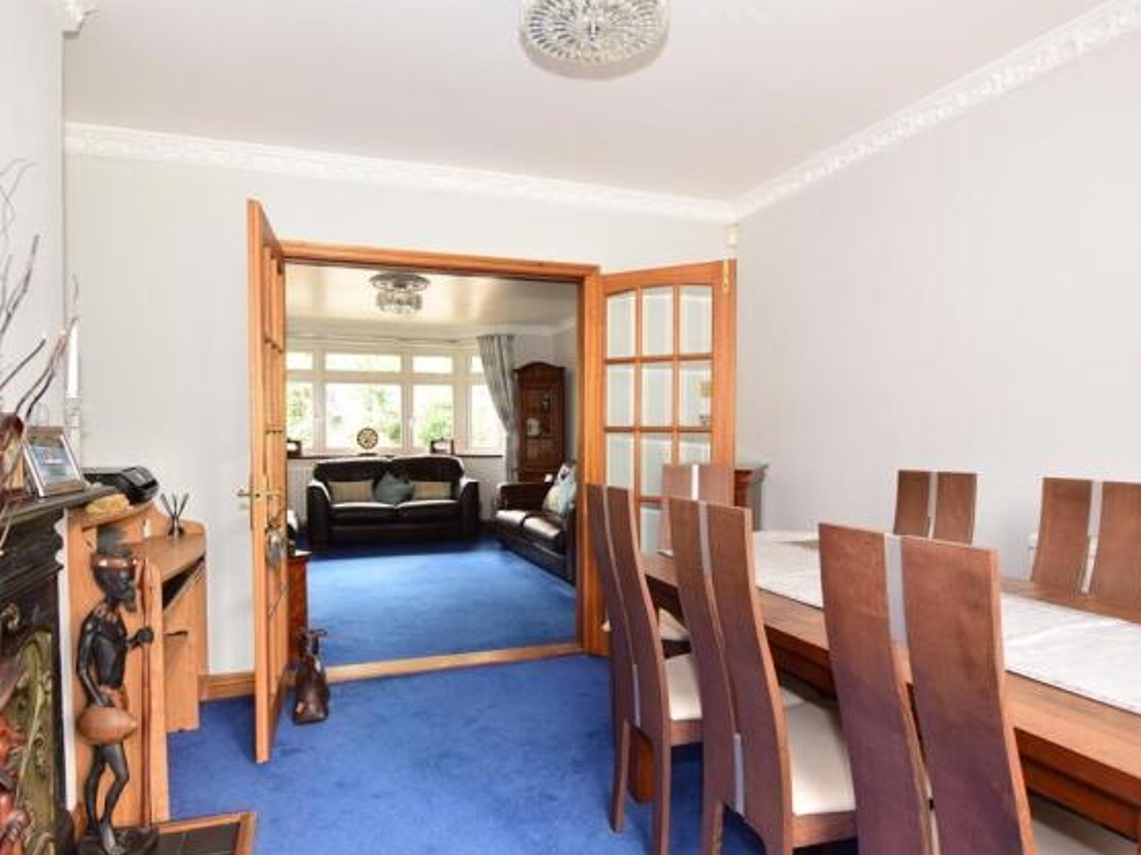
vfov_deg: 74.7
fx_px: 560
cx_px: 525
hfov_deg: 90.8
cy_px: 440
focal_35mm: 17
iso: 400
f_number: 5.6
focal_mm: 10
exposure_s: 1/20
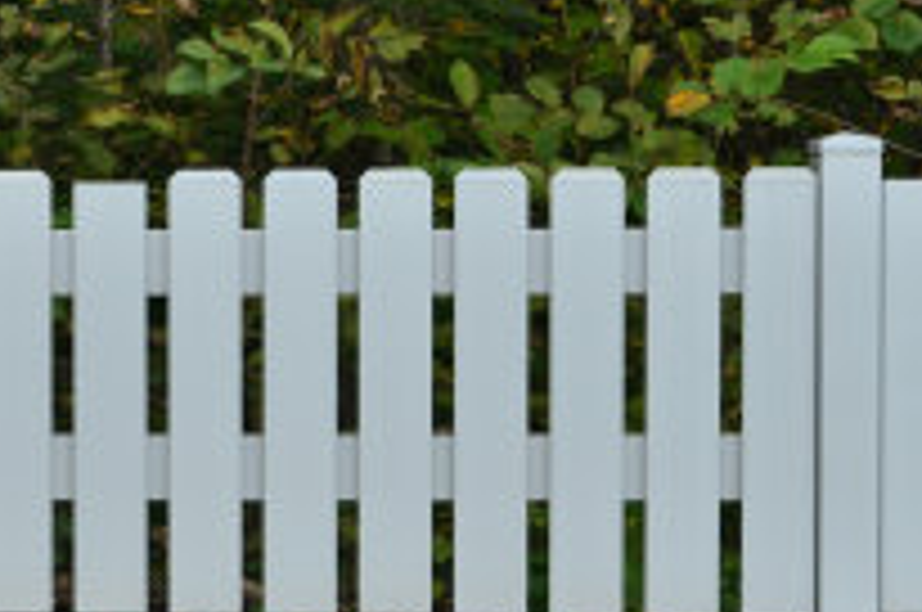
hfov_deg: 10.2
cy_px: 502
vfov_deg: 6.8
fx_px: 5152
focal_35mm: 201
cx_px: 112
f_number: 5.6
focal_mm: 45
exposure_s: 1/60
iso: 320
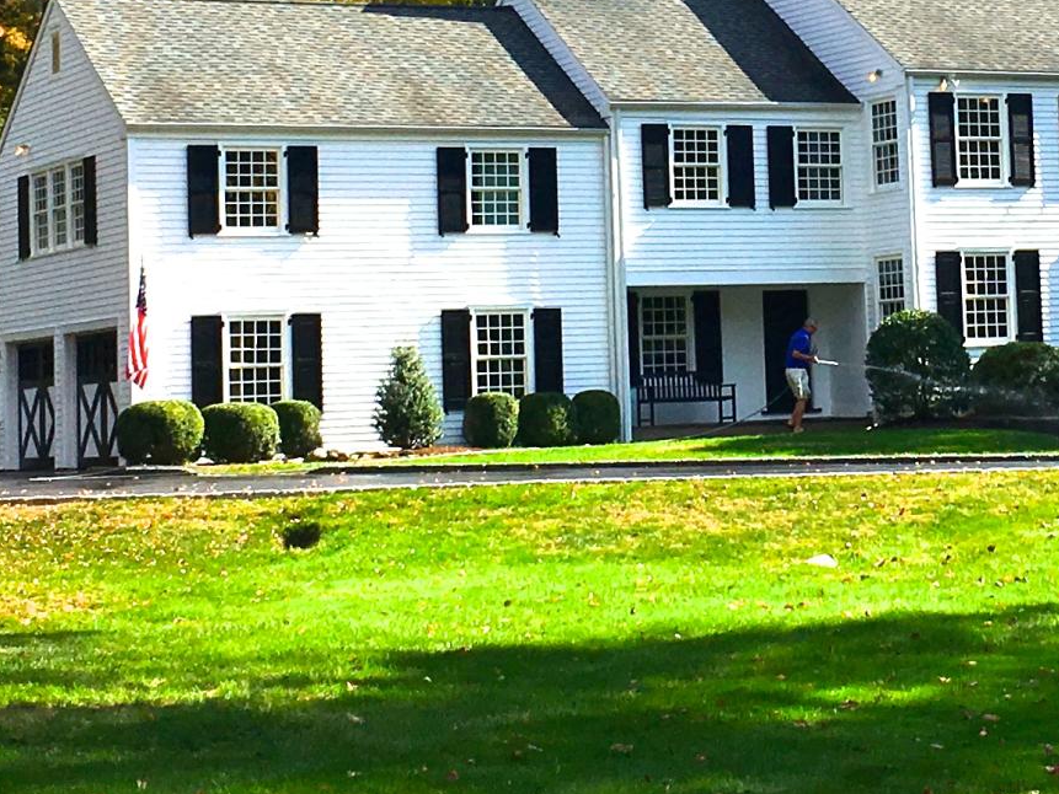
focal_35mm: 101
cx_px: 915
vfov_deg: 14.5
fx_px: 3090
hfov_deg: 19.2
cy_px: 97
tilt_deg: +7.1
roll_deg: +1.9
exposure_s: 1/1399
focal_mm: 4.15
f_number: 2.2
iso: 25
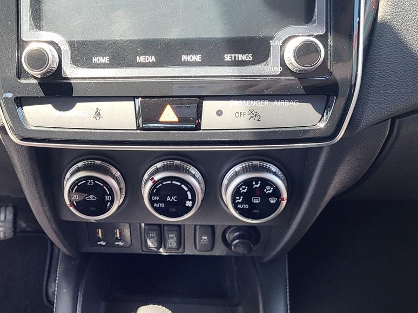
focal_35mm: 43
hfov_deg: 42.9
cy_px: 116
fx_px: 519
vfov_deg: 33.4
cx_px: 120
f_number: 1.8
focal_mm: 5.4
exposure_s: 1/120
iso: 64
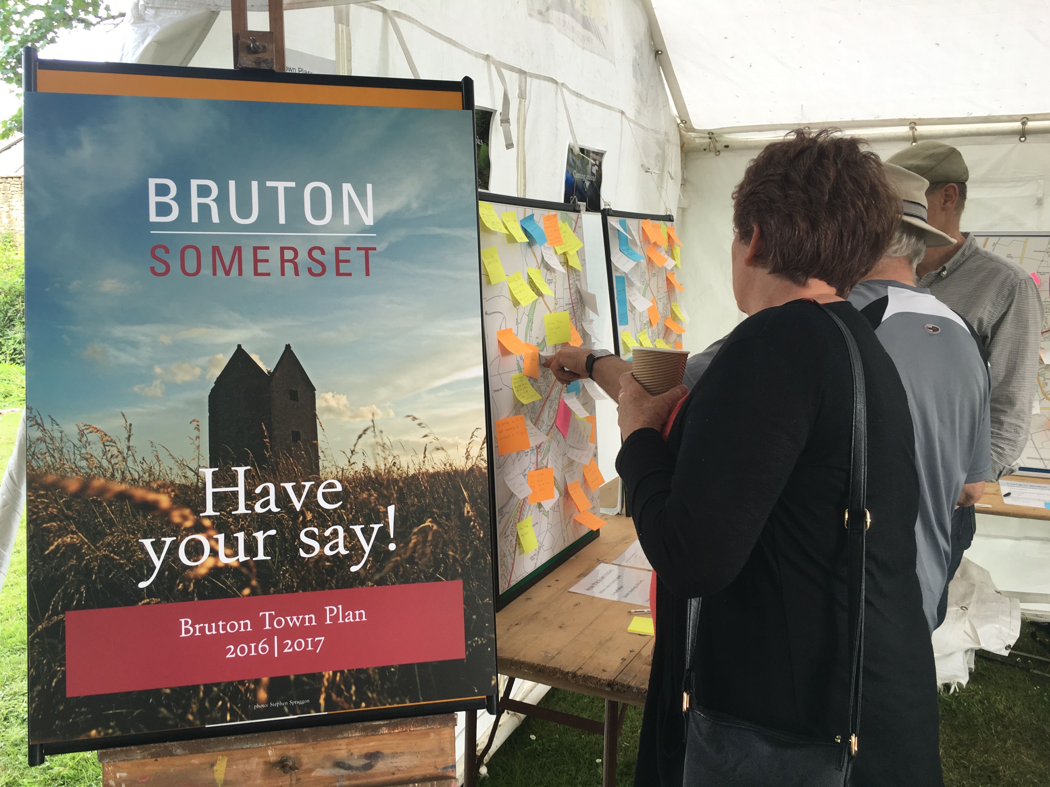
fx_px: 880
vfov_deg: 48.2
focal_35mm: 29
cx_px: 525
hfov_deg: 61.7
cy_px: 394
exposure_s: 1/50
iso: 25
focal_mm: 4.15
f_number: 2.2
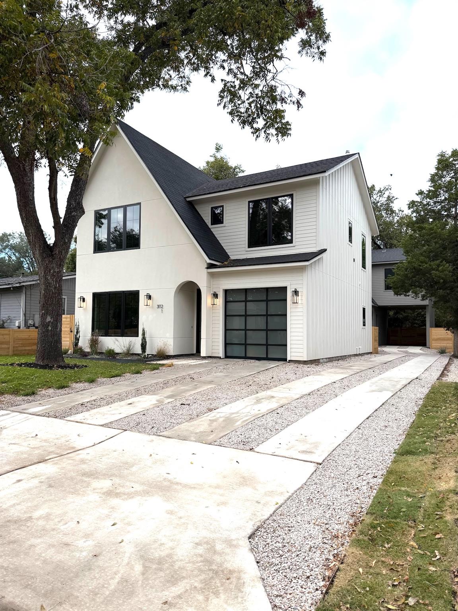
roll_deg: +0.0
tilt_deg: +3.8
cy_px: 306
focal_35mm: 24
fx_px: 423
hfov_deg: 56.8
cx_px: 229
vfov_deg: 71.6
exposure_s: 1/1250
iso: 80
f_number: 1.78
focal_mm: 6.76
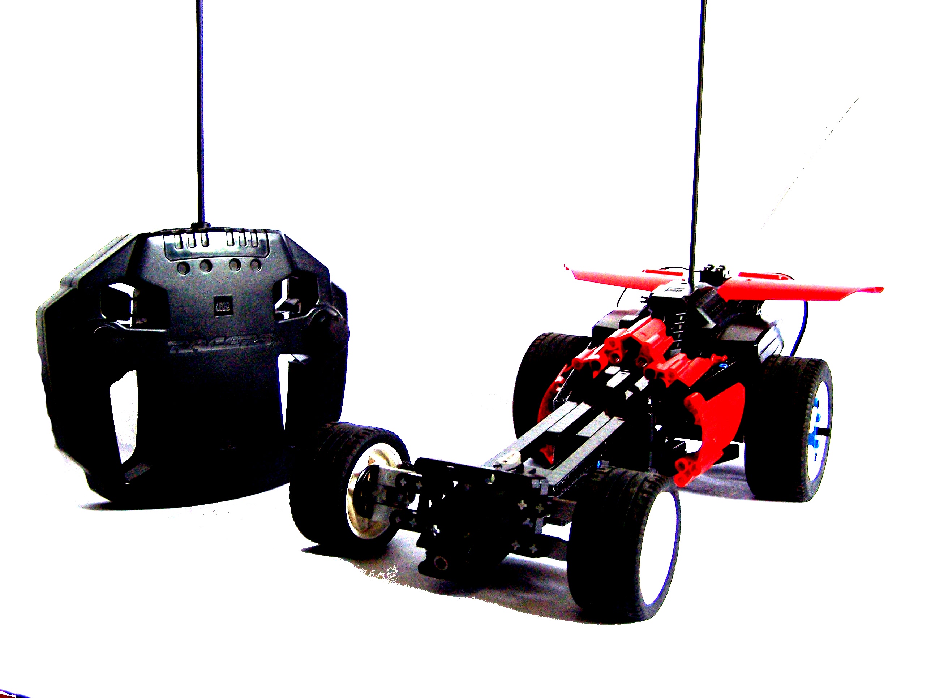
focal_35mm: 38
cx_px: 466
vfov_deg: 37.7
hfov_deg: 49.0
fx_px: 1022
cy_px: 349
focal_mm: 6.3
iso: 140
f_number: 2.8
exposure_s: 1/15
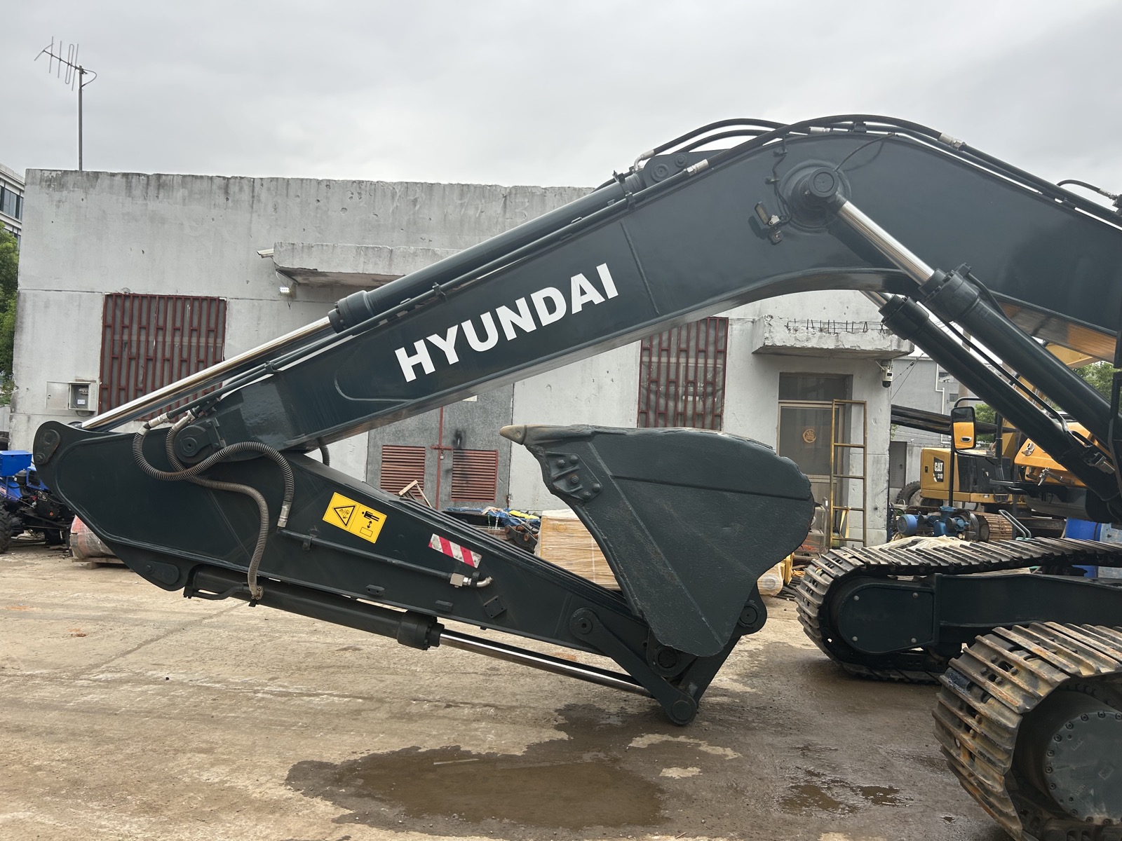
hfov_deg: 67.3
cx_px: 561
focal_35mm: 26
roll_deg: -2.0
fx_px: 843
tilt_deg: +0.6
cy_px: 420
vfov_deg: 53.1
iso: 50
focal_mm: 5.7
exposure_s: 1/414
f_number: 1.5
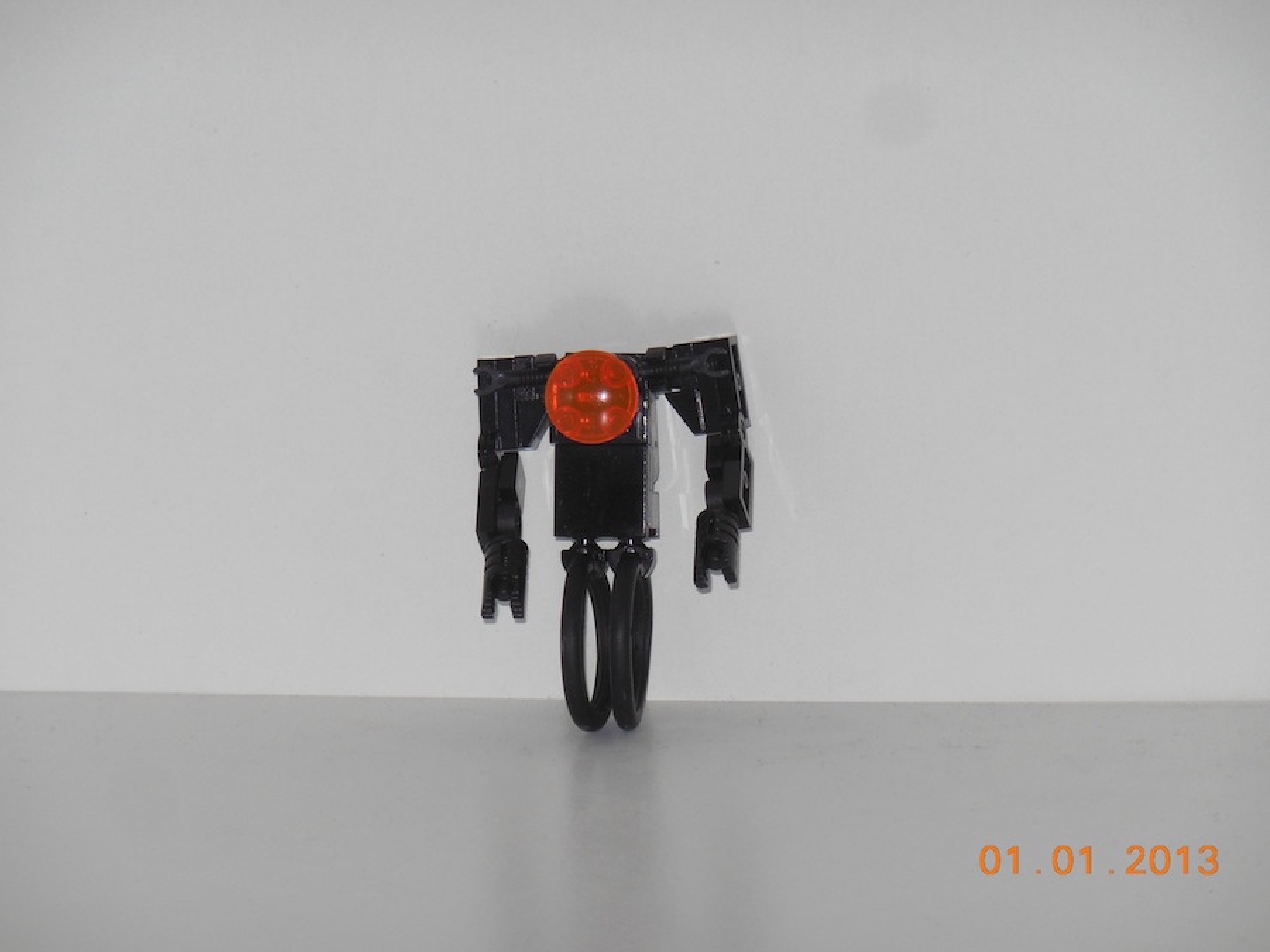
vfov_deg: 7.8
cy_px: 476
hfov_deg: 10.4
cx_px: 635
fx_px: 7007
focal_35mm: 191
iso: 200
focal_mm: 34
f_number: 5.6
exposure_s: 1/60
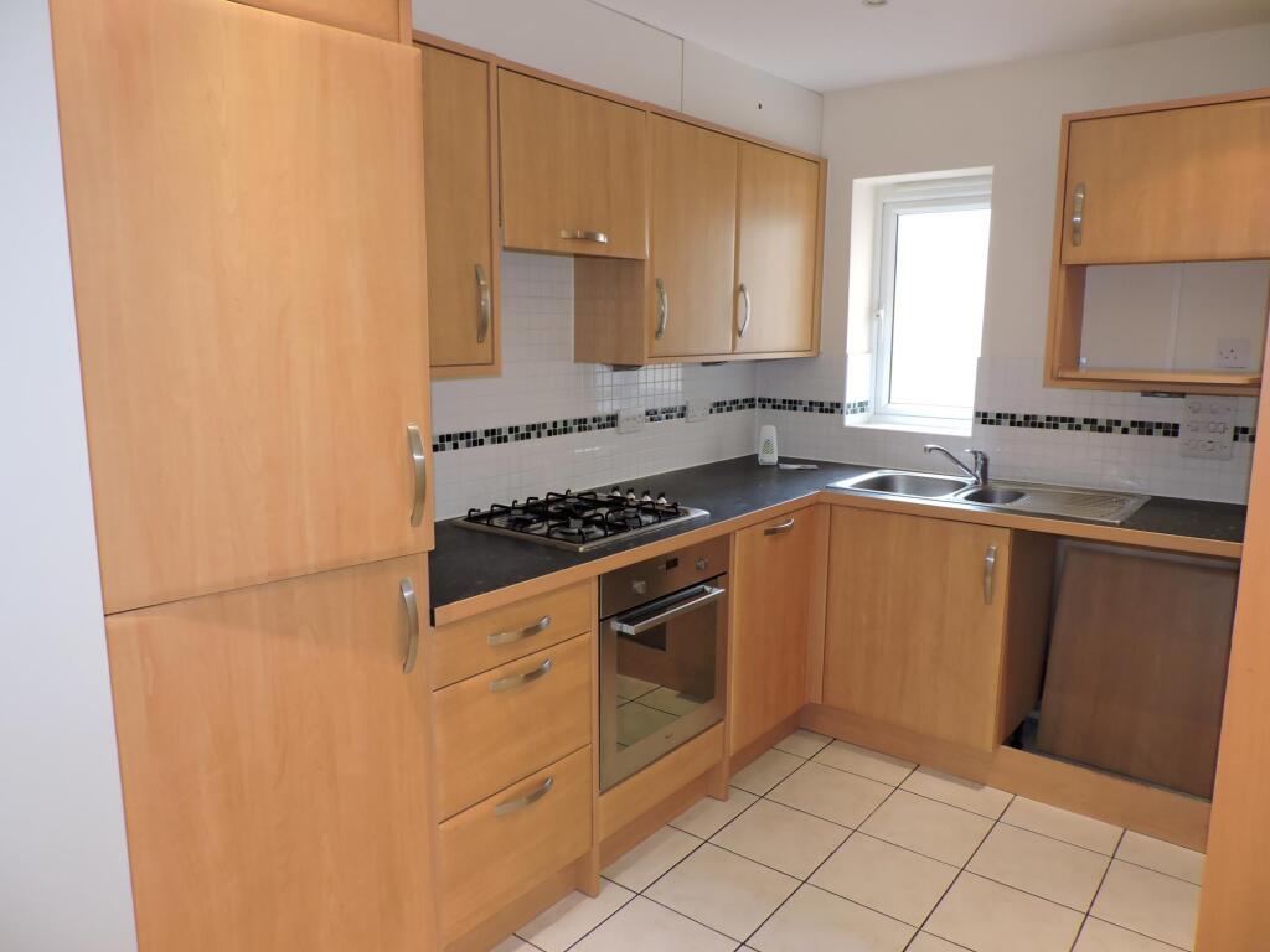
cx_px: 635
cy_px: 476
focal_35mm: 24
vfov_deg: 56.8
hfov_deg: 71.6
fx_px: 881
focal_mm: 4.3
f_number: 3
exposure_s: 1/40
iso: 220
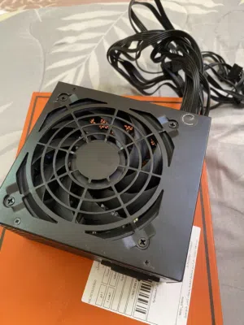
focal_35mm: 26
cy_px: 162
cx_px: 122
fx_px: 244
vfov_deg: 67.3
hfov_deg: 53.1
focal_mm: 4.25
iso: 320
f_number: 1.8
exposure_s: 1/33
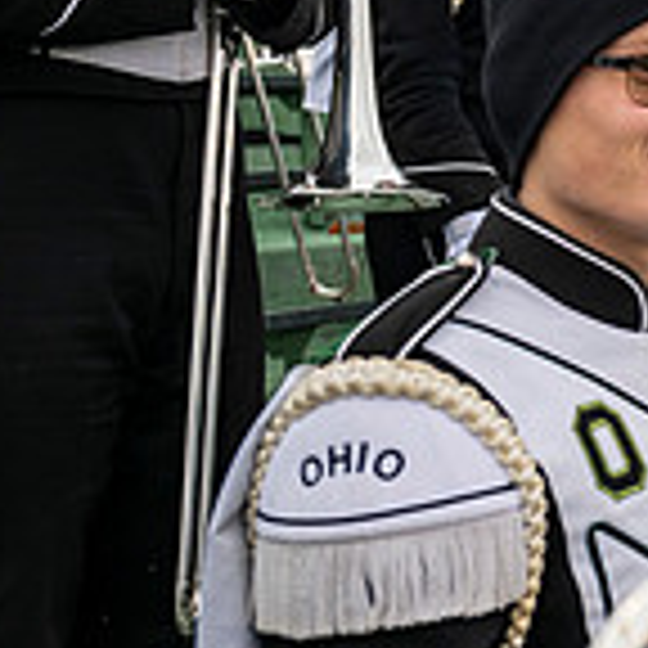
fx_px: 1737
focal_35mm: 82
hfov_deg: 17.3
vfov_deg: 20.9
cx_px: 1166
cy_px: 155
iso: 160
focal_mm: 24
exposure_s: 1/500
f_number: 2.8
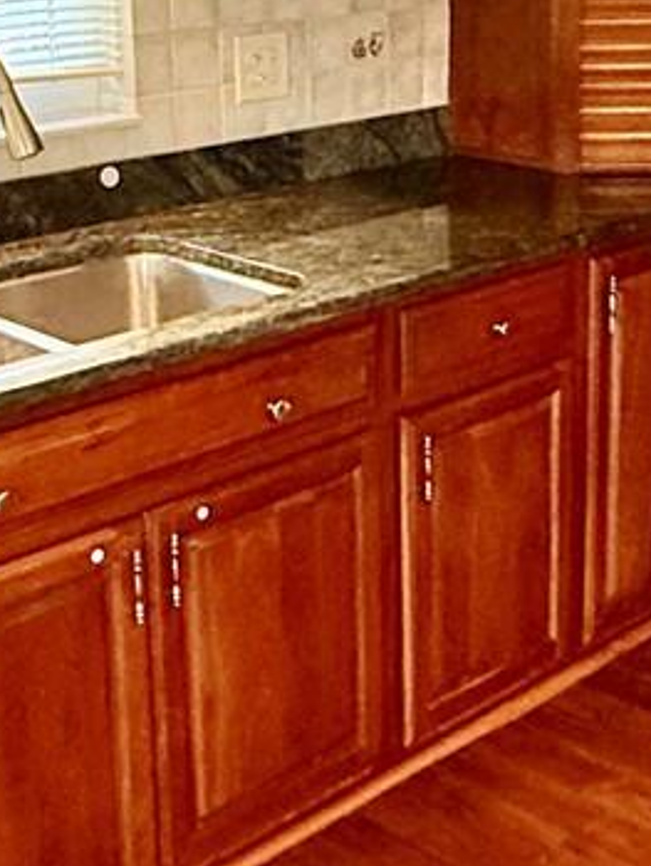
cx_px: 401
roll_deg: -0.2
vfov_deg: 29.6
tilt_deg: -9.4
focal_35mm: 64
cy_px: 176
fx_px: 1603
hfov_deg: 22.9
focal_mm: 2.22
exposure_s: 1/60
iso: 500
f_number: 2.2
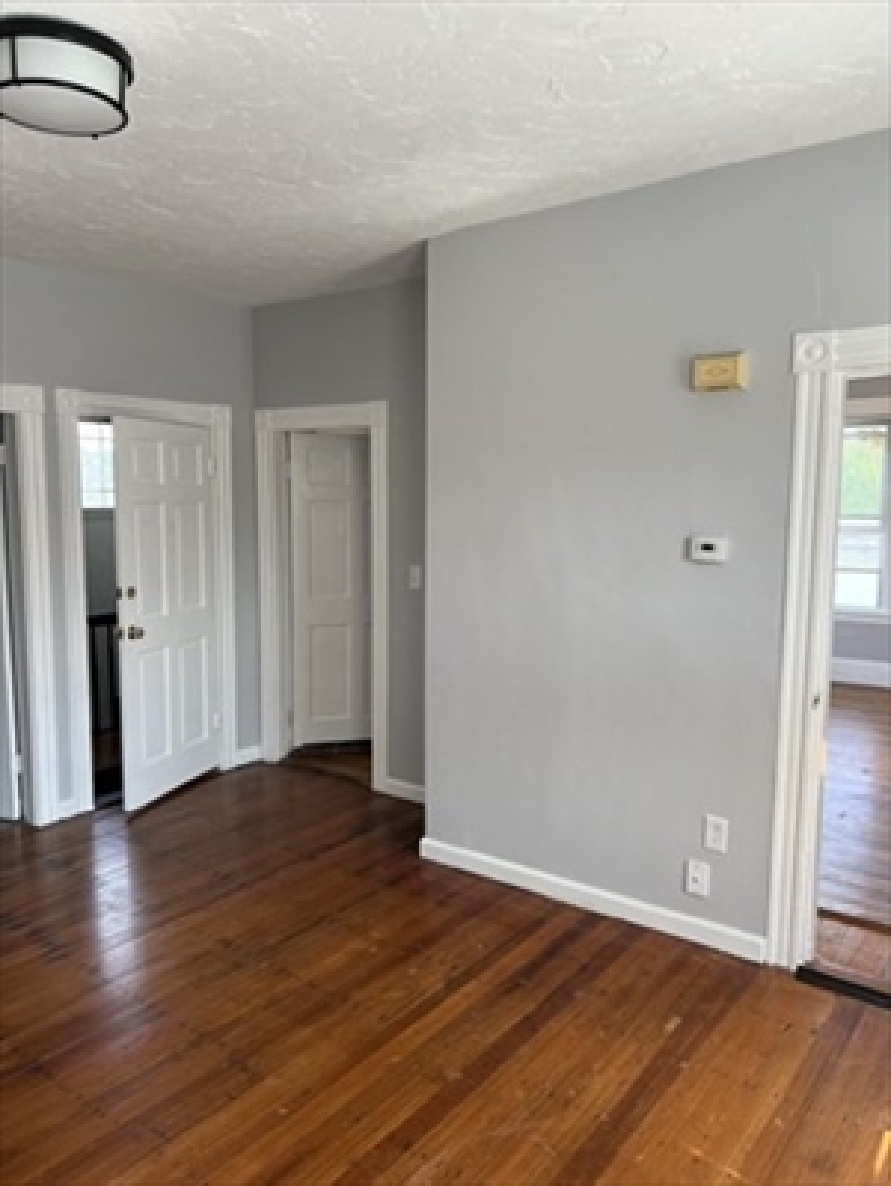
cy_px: 593
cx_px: 446
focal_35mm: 26
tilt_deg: -4.9
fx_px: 891
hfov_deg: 53.1
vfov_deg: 67.3
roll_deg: -0.7
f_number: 1.5
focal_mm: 5.7
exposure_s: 1/121
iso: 32
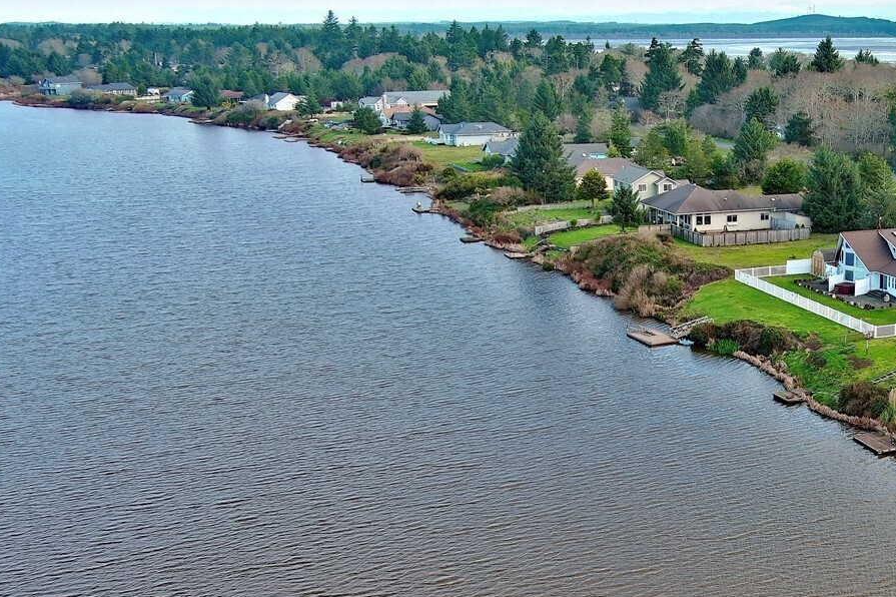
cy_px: 445
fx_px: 1368
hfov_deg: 35.0
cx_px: 727
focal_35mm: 55
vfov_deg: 24.3
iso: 100
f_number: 2.8
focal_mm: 10.57
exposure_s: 1/357
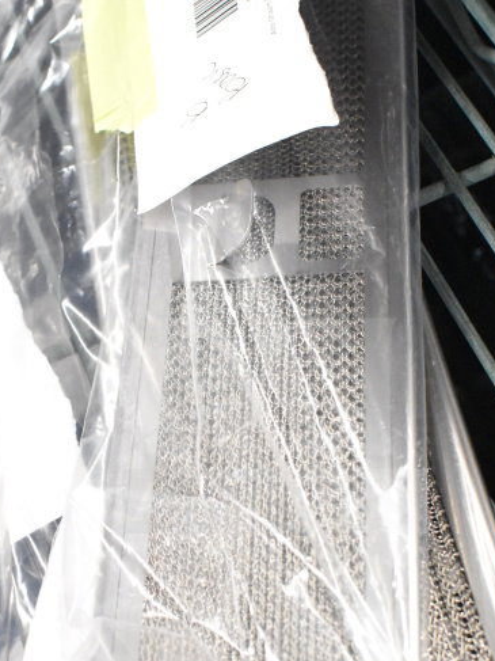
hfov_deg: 22.6
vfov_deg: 29.7
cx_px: 274
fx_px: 1240
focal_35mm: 65
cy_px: 426
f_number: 5.6
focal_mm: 24
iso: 6400
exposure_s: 1/125
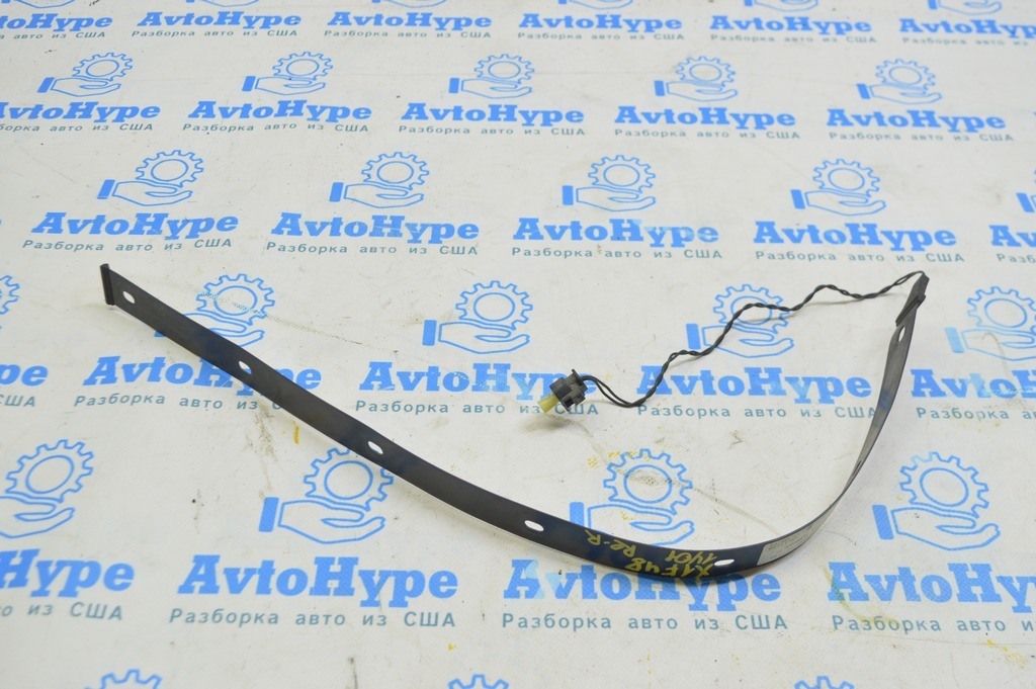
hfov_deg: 51.3
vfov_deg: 35.4
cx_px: 518
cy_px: 344
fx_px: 1078
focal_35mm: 38
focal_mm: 25
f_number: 5.6
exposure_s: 1/20
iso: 400
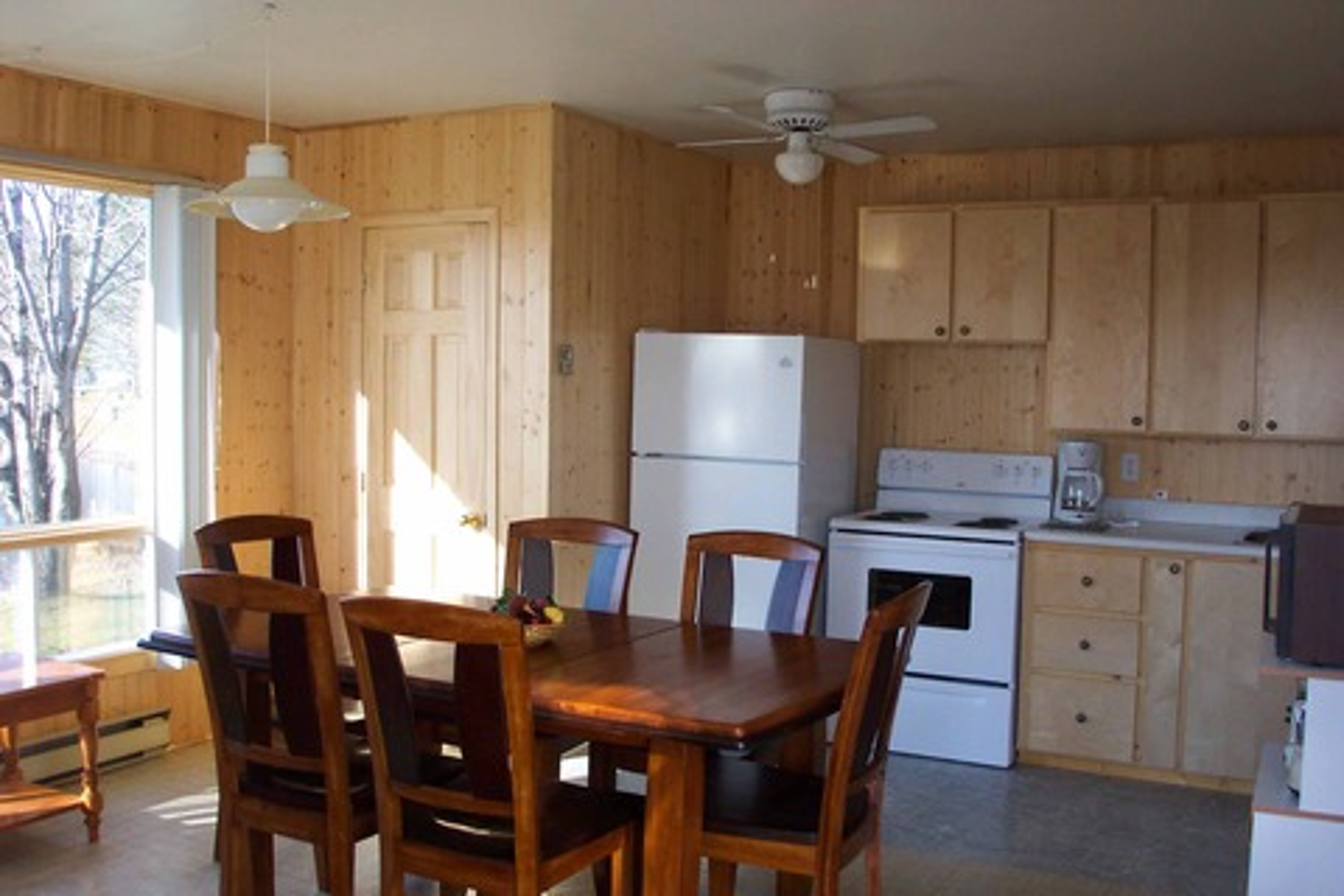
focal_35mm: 35
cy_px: 448
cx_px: 672
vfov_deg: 37.9
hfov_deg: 54.4
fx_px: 1307
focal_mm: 7.5
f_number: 2.8
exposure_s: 1/180
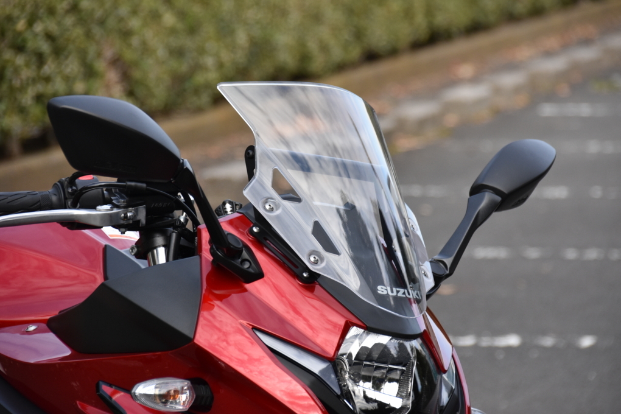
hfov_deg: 8.8
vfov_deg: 5.9
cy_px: 207
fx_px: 4028
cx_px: 311
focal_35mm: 234
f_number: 7.1
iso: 800
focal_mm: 155
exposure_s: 1/800
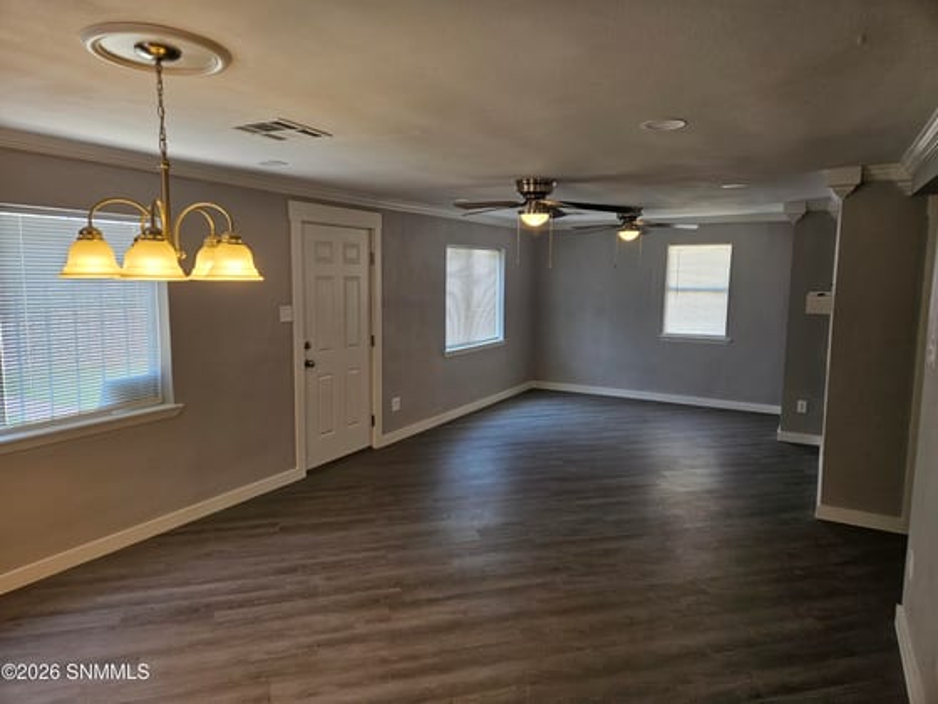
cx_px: 469
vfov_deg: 58.9
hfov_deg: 73.9
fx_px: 623
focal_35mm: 23
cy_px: 352
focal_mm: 5.4
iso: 80
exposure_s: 1/120
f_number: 1.8
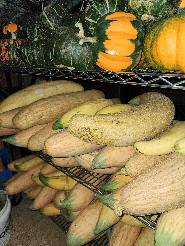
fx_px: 164
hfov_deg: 58.9
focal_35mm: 23
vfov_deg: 73.9
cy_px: 123
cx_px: 92
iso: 80
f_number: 1.8
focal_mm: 6.4
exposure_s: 1/45
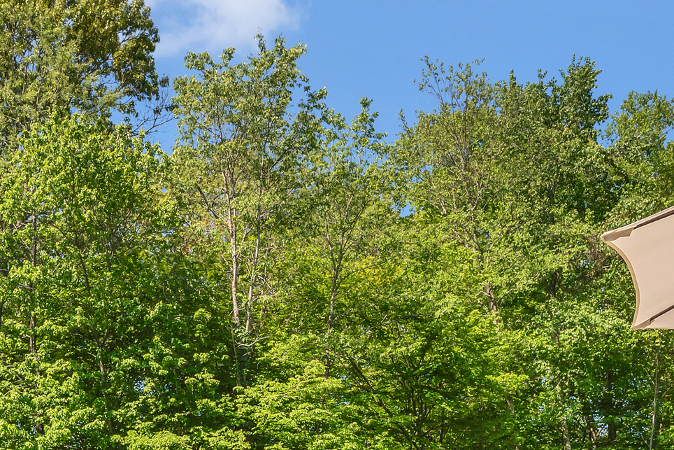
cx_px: 145
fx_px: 955
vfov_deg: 23.2
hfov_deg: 37.6
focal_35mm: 51
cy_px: 600
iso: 250
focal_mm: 16
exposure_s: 1/160
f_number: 8
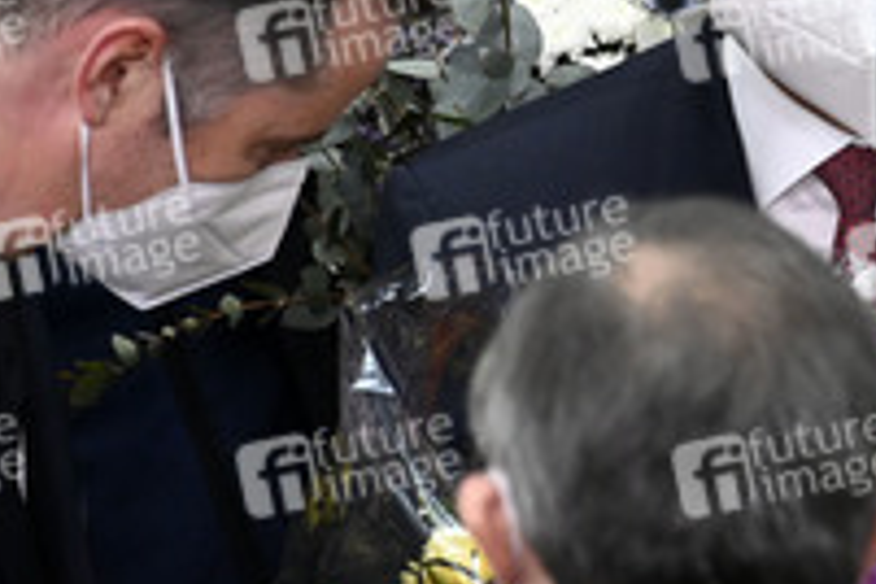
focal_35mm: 1121
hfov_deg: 1.8
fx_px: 27276
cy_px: 139
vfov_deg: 1.2
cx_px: 843
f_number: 5.6
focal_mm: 500
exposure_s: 1/400
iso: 8000
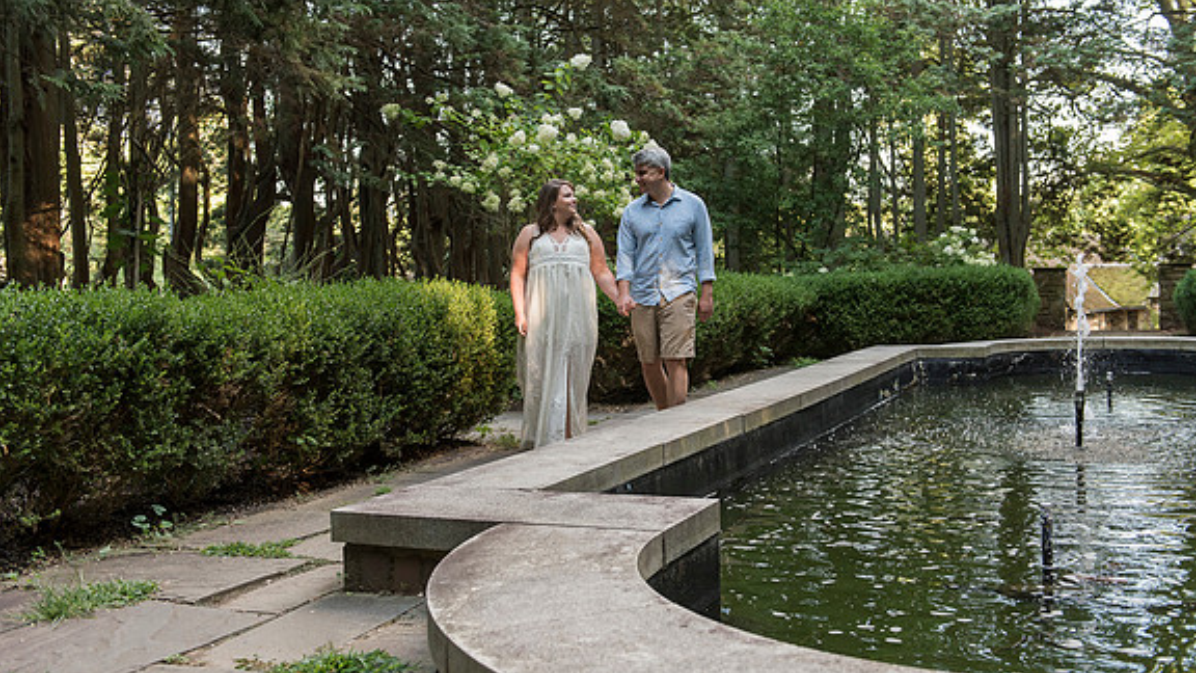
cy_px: 317
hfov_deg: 52.8
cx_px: 600
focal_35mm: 38
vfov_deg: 31.2
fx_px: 1205
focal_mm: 36
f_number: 3.5
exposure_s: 1/250
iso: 800
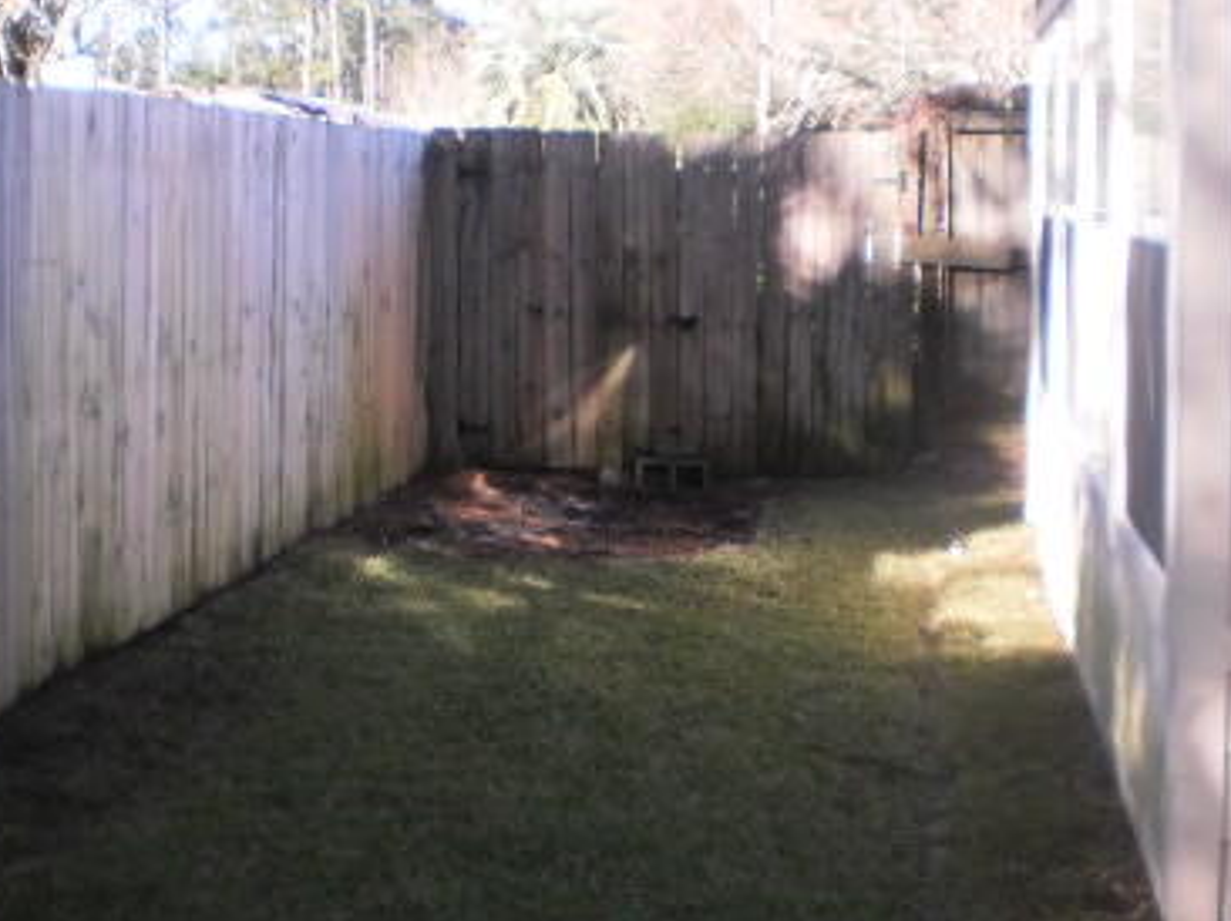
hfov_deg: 30.7
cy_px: 259
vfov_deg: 23.1
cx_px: 595
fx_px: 2239
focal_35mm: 63
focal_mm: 6.3
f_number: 3.1
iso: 100
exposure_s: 1/200
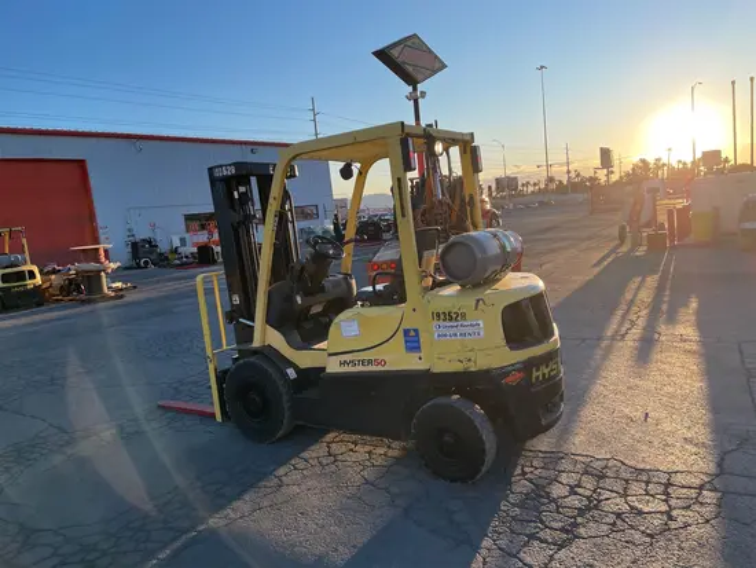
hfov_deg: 67.3
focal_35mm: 26
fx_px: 568
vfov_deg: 53.1
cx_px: 378
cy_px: 284
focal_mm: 4.2
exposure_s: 1/1159
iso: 32
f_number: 1.6
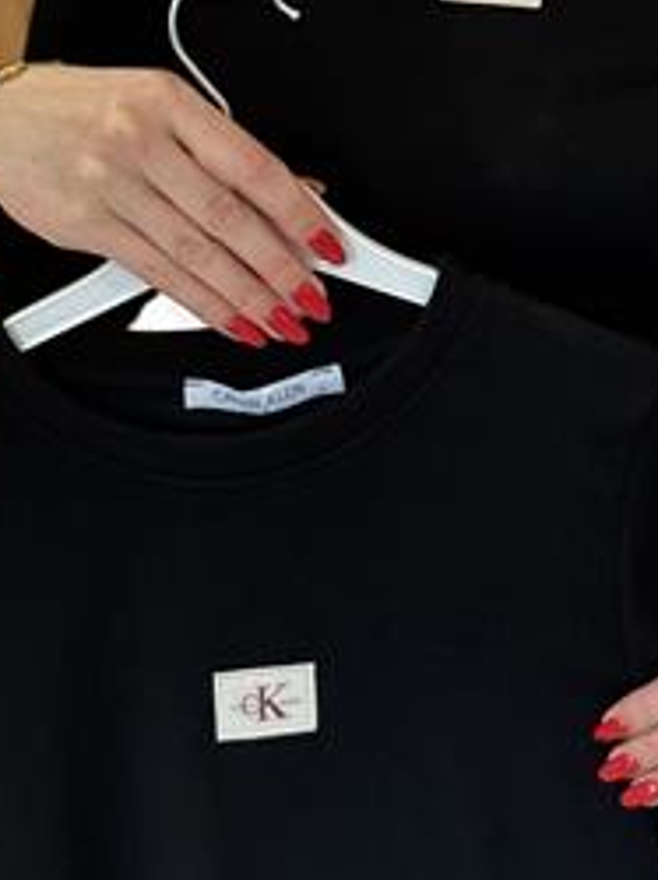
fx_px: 2539
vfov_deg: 19.6
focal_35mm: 100
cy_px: 289
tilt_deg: -15.7
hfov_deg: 14.7
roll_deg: +1.1
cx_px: 464
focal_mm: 6.76
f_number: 1.78
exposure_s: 1/50
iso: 250
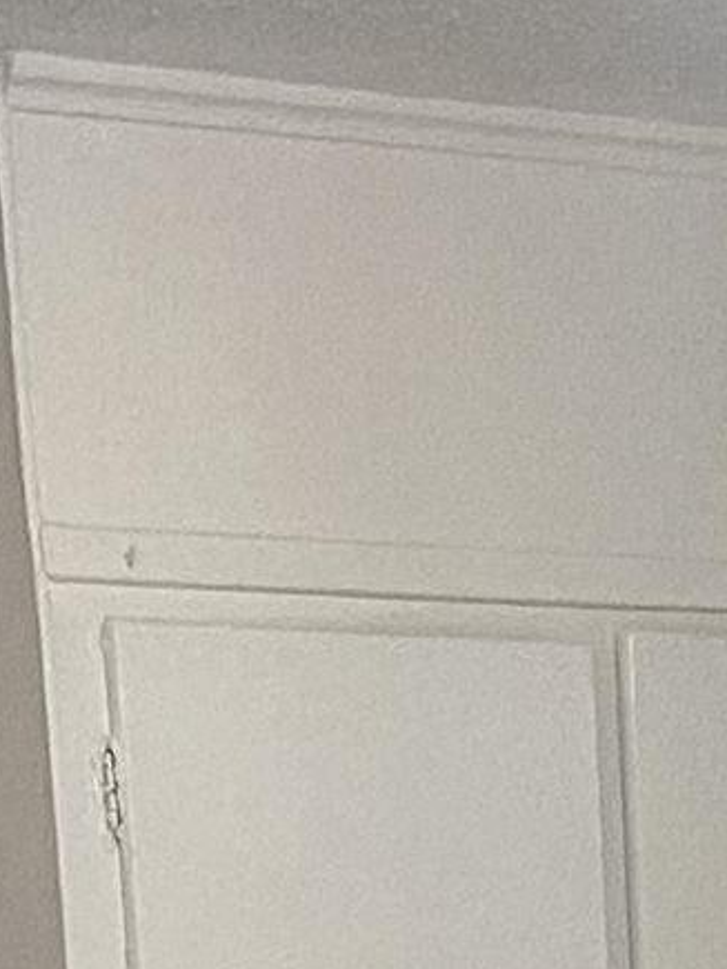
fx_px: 5124
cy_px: 2382
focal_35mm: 183
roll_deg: +2.5
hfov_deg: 8.0
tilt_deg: -9.6
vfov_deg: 9.5
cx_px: 1016
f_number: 1.8
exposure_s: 1/60
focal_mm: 4.25
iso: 160
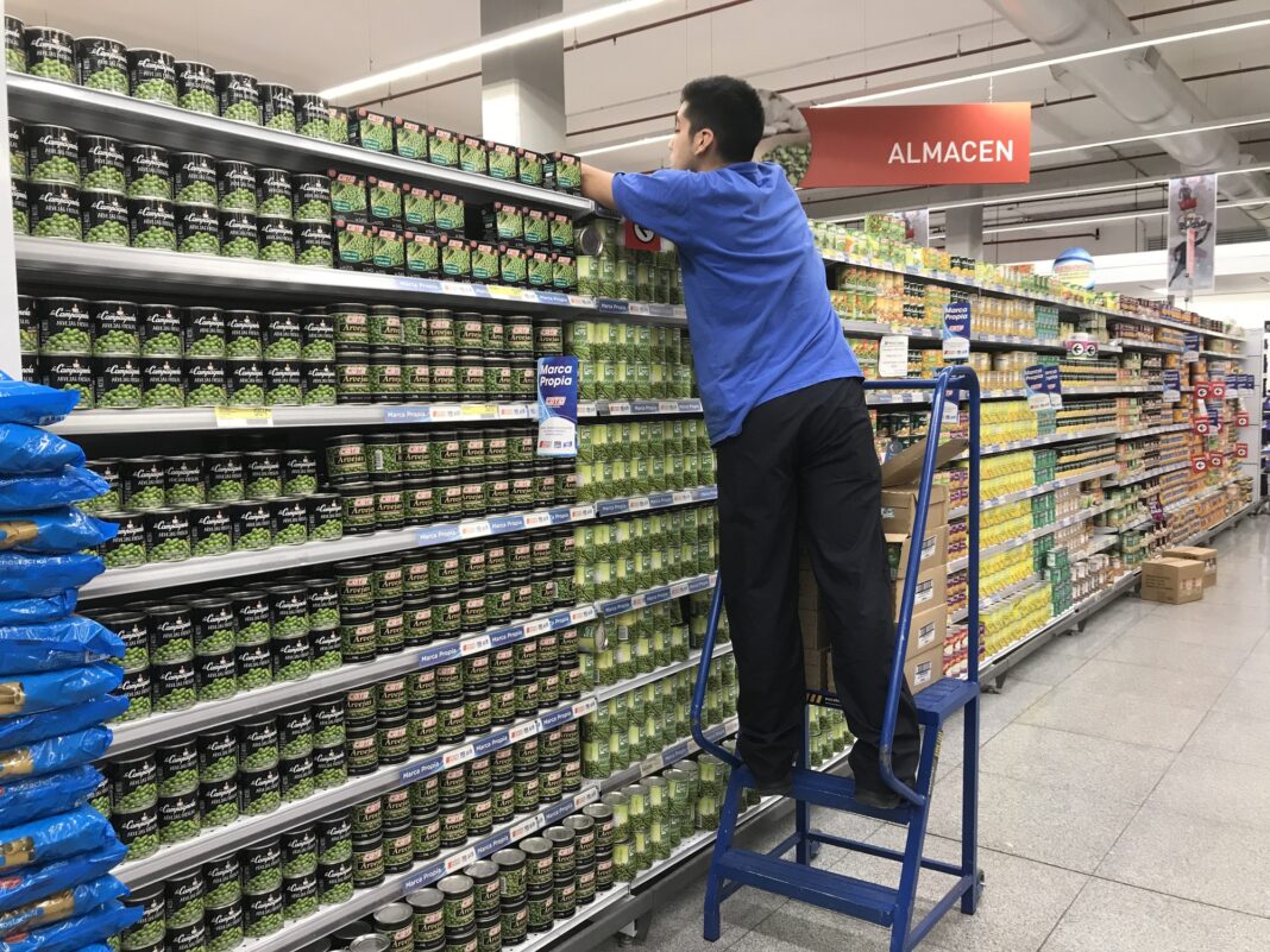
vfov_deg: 49.7
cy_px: 476
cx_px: 635
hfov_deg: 63.4
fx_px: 1027
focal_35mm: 28
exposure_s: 1/33
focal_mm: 3.99
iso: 25
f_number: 1.8
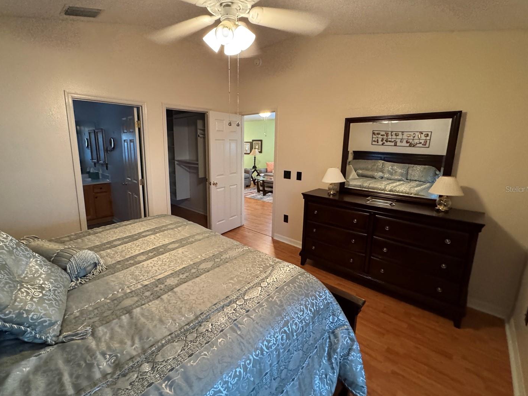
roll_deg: -0.8
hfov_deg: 94.2
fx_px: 244
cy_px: 189
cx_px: 239
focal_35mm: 16
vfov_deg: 78.1
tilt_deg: -10.5
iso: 1000
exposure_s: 1/60
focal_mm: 2.22
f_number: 2.2
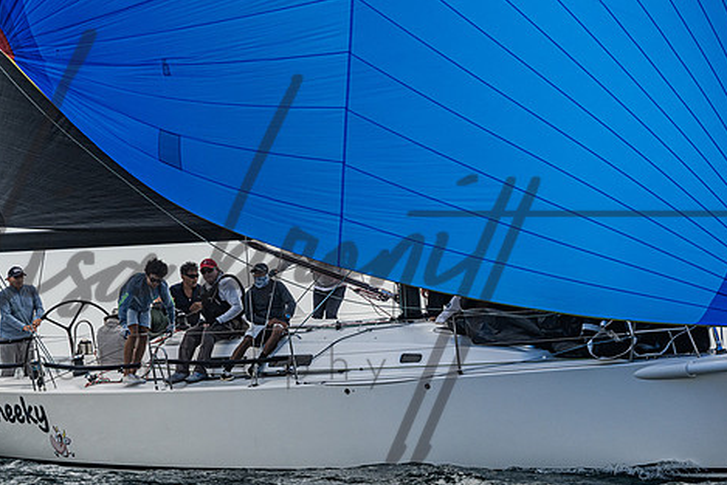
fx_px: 5312
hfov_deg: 7.8
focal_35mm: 263
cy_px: 275
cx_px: 272
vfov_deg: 5.2
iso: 400
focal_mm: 190
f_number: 8
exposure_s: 1/3200
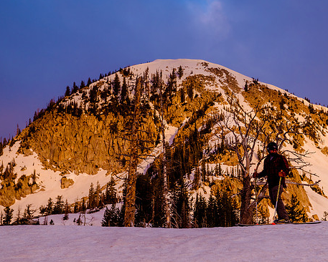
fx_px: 864
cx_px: 205
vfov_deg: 17.3
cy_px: 148
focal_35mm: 89
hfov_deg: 21.4
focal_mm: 66
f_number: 7.1
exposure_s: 1/320
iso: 320
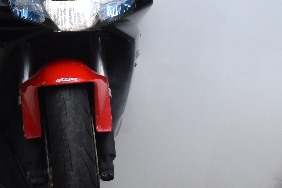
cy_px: -60
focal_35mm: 249
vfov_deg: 5.5
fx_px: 1950
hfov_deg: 8.3
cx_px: 46
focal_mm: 40
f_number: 6.3
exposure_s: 1/1600
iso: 400
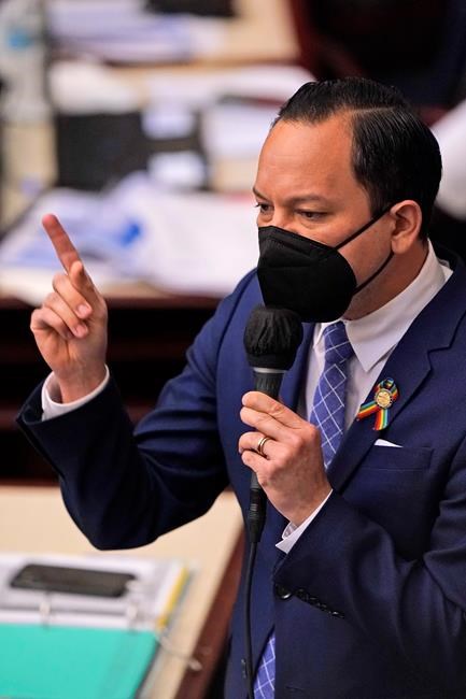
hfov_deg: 3.4
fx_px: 7770
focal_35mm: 400
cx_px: 233
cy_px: 350
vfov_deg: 5.2
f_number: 3.2
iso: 6400
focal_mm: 400
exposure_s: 1/640
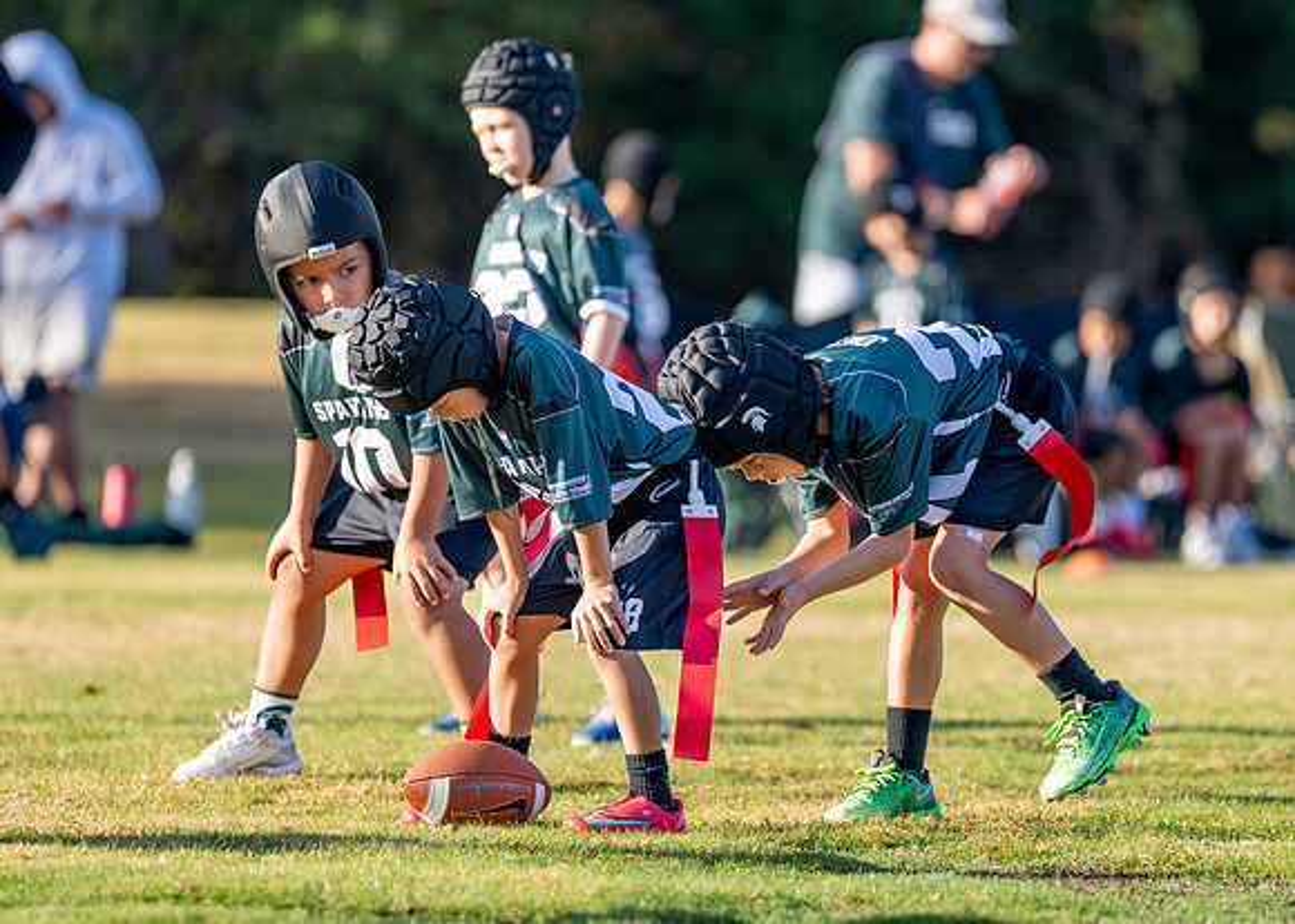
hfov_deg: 6.1
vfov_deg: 4.3
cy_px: 475
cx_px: 767
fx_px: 12180
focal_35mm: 331
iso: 200
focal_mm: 200
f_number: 2.8
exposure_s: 1/1600
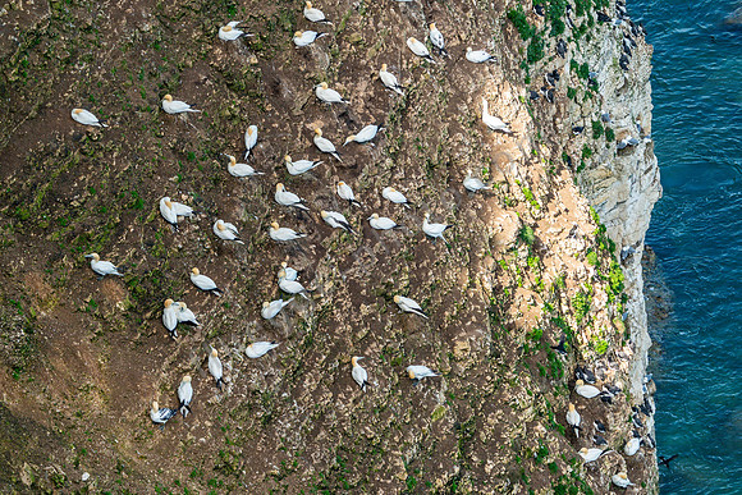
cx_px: 371
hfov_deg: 7.4
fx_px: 5772
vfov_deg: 4.9
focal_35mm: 280
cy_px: 248
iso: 1600
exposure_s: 1/640
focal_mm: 280
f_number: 10
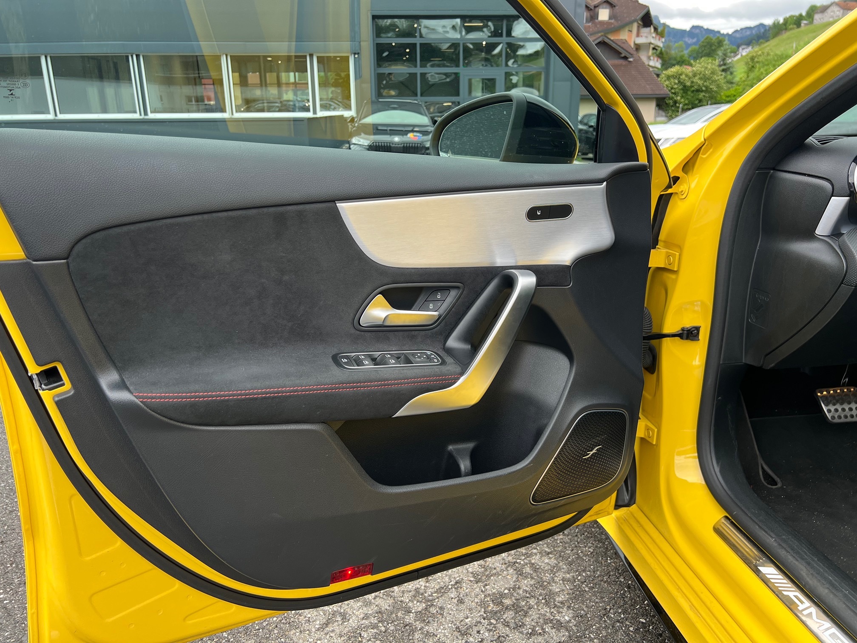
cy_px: 322
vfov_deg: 53.1
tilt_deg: -18.4
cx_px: 428
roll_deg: +1.0
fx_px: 644
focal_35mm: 26
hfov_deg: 67.3
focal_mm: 5.7
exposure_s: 1/218
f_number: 1.5
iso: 40
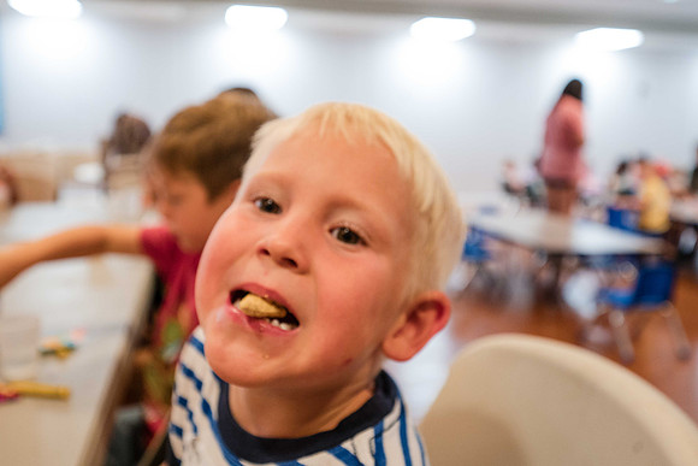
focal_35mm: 32
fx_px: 621
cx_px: 347
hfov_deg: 58.7
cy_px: 224
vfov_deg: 41.1
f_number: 4
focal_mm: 29
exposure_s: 1/125
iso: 2800
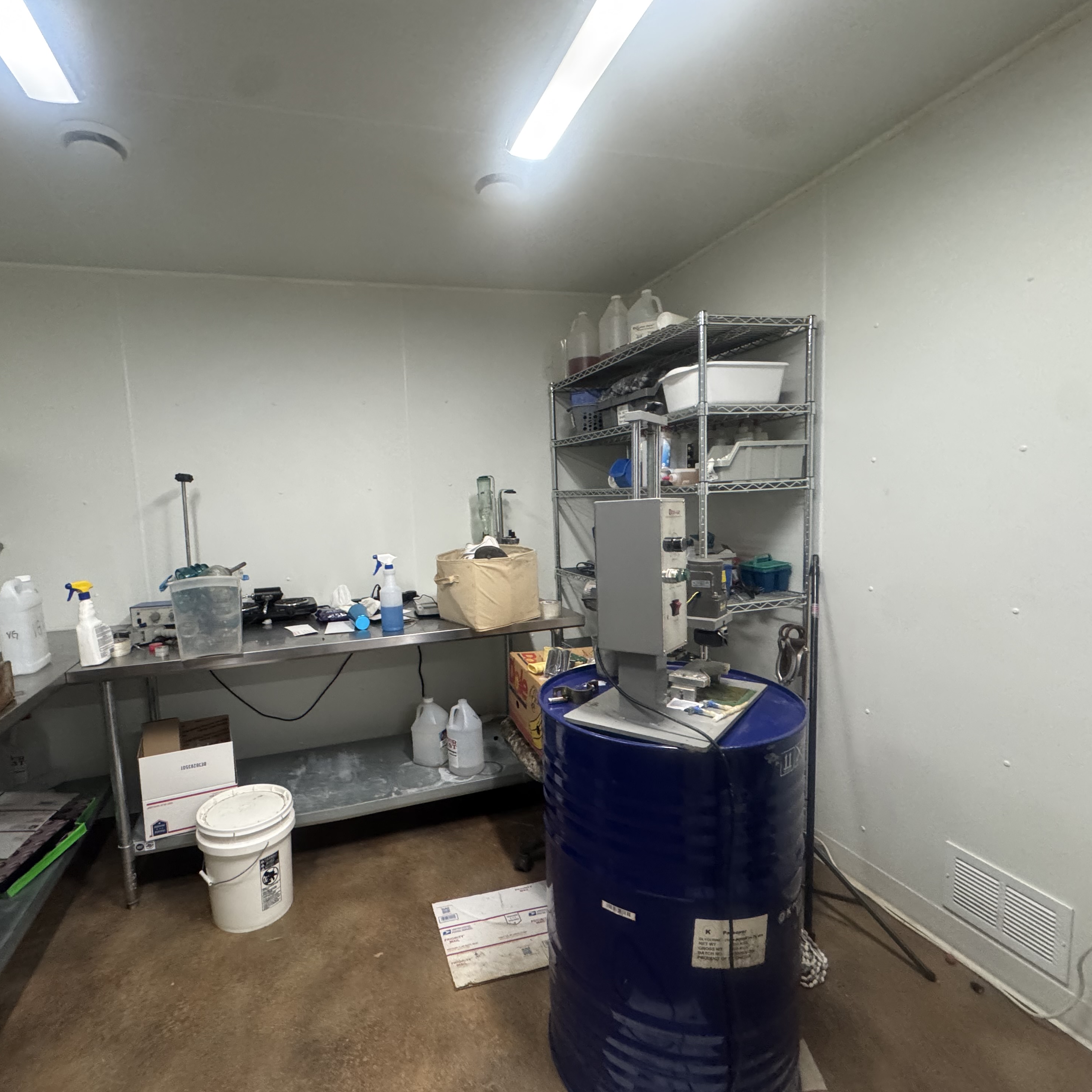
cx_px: 462
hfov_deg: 83.4
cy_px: 559
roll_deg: +0.2
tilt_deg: -5.5
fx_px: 607
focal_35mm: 17
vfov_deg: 84.0
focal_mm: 2.22
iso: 640
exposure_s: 1/60
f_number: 2.2
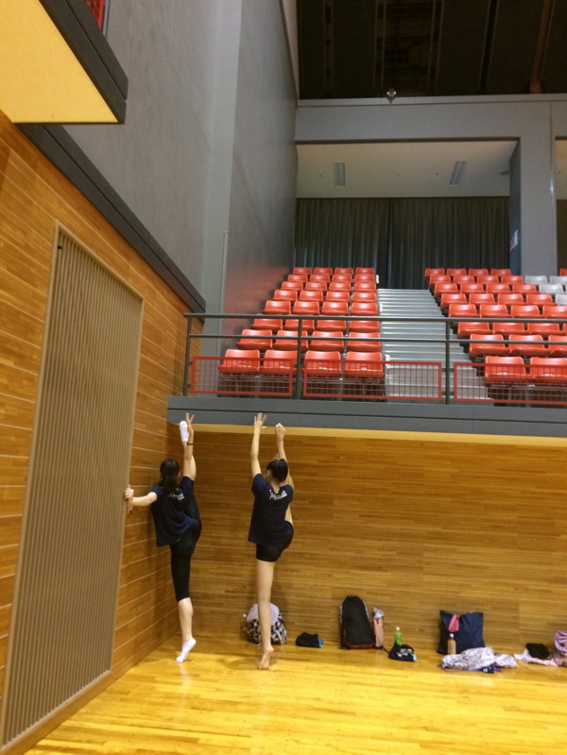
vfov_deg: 60.0
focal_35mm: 30
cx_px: 284
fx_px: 655
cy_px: 378
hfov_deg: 46.8
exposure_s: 1/15
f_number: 2.2
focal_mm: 4.12
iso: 320
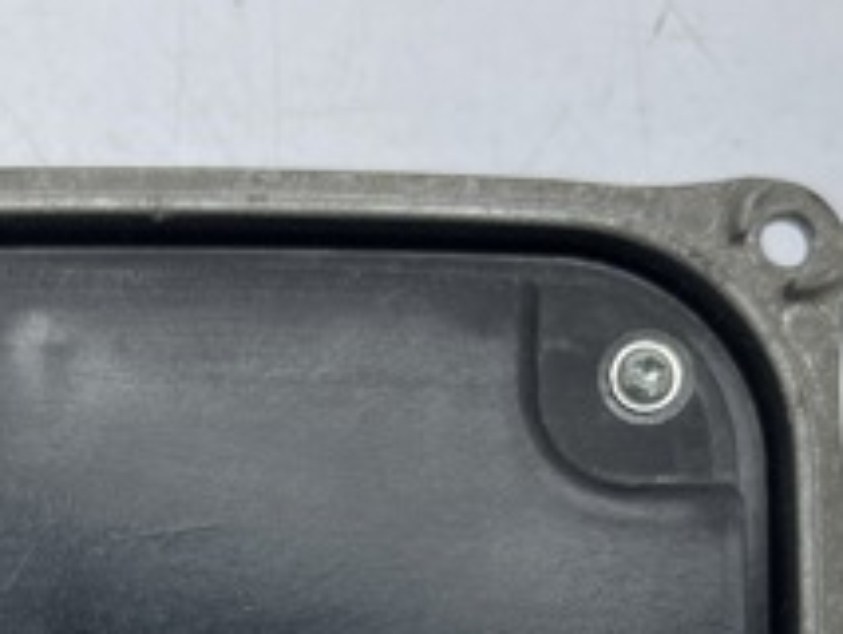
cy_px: 868
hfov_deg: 25.5
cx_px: 170
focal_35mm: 75
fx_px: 1827
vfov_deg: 18.1
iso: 32
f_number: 1.6
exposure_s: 1/316
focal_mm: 5.1
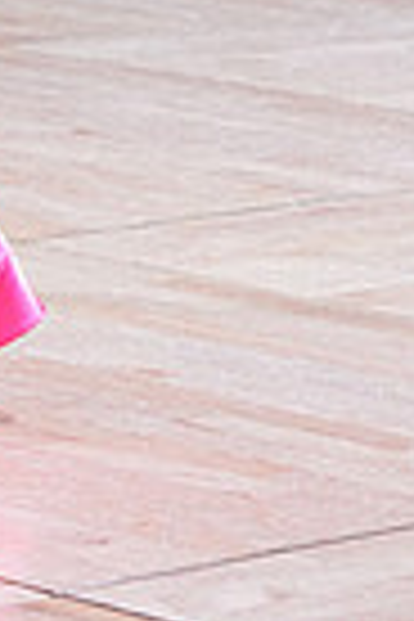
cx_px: -169
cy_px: -670
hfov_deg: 4.6
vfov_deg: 6.8
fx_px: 5071
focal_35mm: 294
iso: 1600
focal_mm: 70
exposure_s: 1/400
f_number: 4
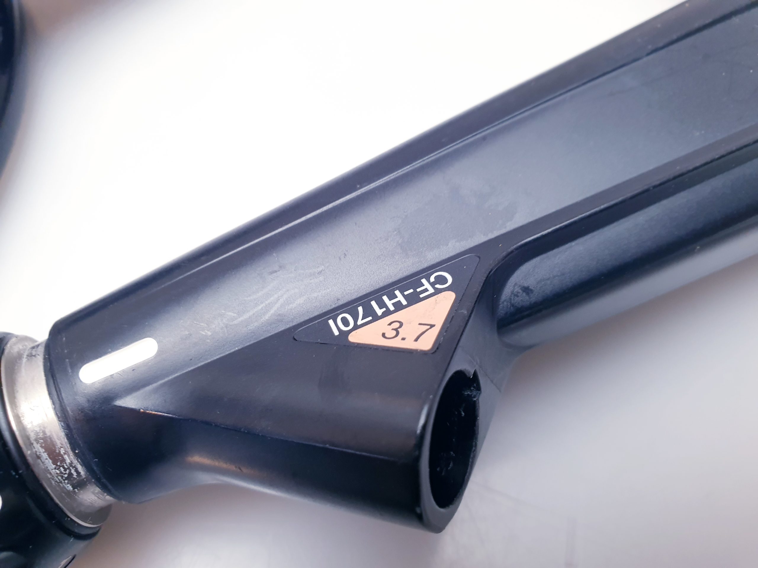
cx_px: 379
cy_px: 284
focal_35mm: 26
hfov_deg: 67.3
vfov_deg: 53.1
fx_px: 569
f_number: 2.4
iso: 100
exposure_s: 1/50
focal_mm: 4.3
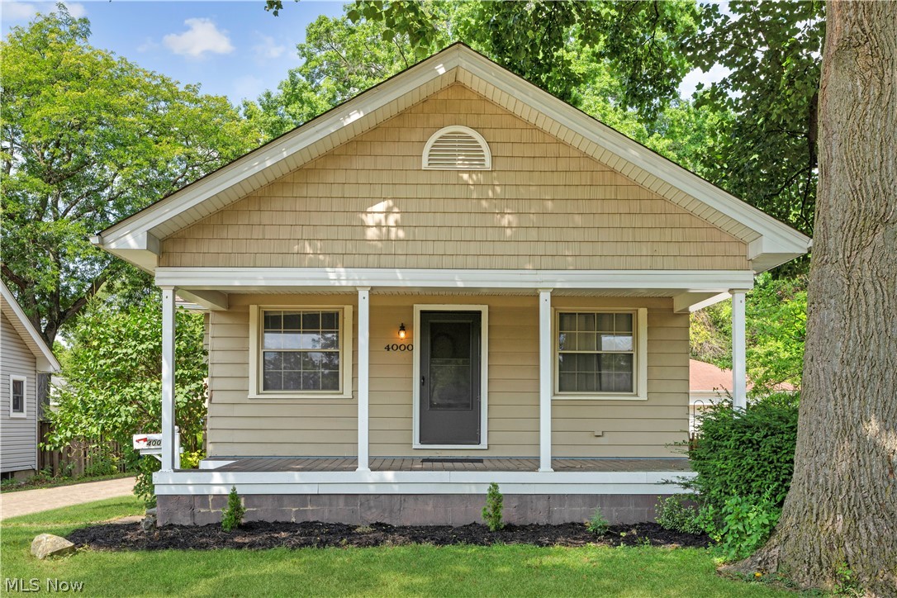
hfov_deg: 60.3
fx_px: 772
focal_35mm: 31
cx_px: 448
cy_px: 299
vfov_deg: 42.3
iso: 250
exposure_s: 1/250
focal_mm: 31
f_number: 9
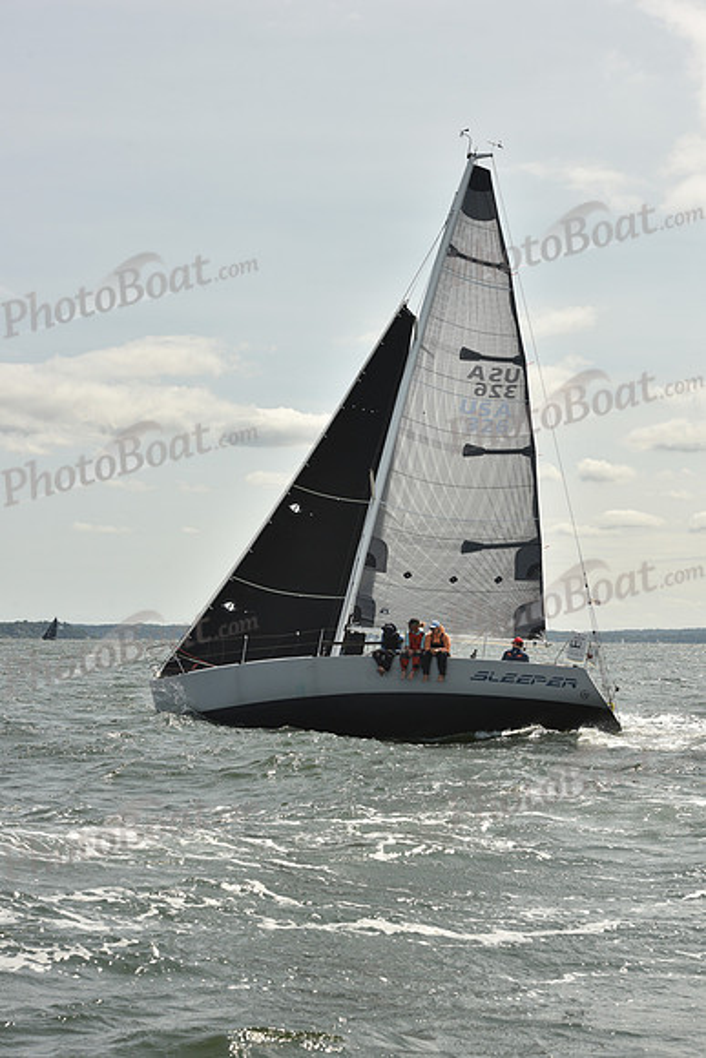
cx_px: 353
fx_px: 2058
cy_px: 529
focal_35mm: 70
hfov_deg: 19.5
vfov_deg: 28.8
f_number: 10
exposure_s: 1/800
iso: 250
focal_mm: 70
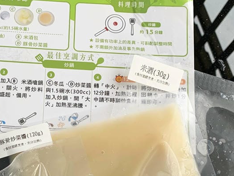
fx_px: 399
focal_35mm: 59
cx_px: 61
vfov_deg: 23.6
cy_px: 183
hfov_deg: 32.1
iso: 64
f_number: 1.8
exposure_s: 1/121
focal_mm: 4.25
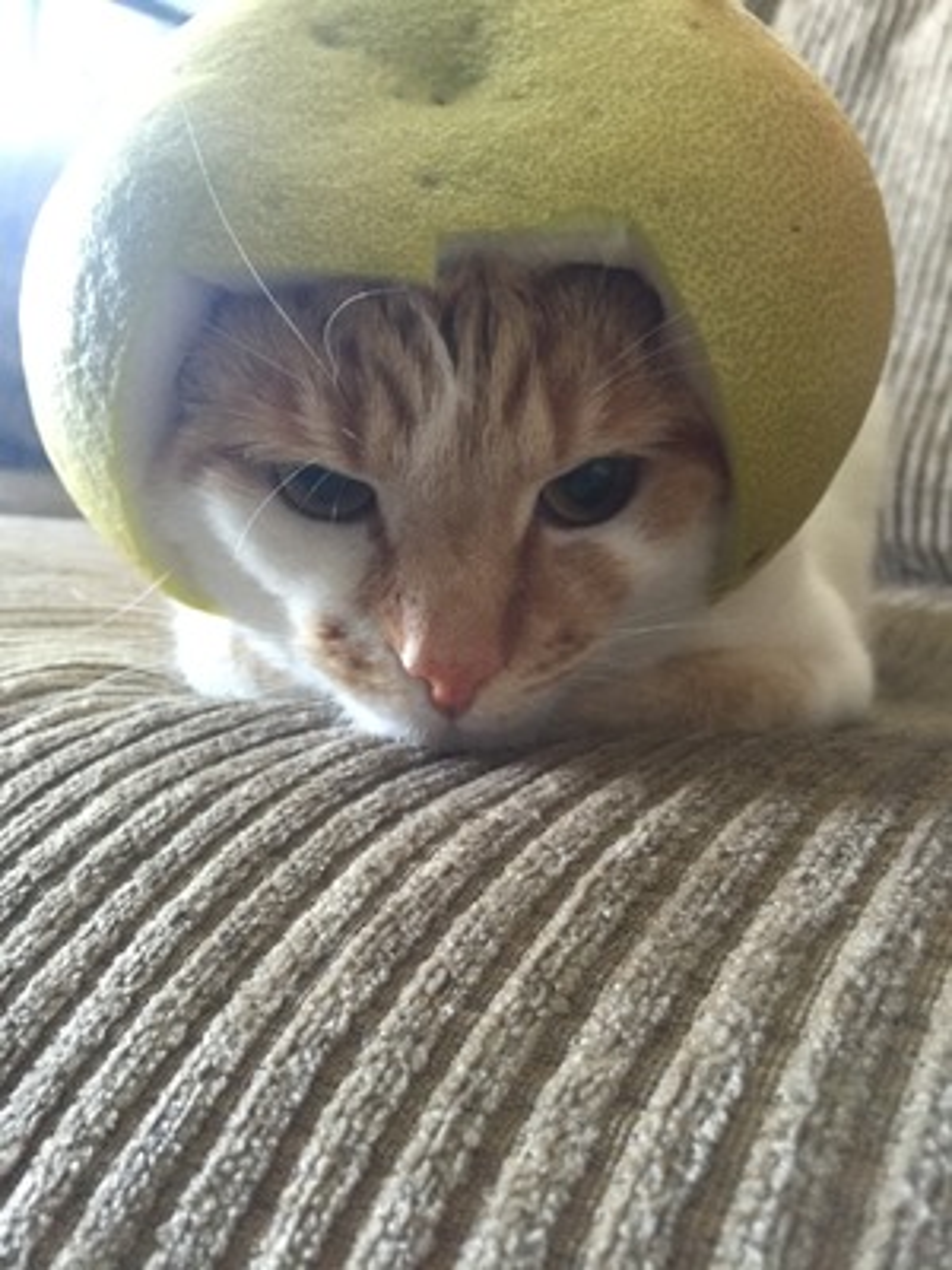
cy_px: 635
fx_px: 1063
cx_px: 476
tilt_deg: -7.3
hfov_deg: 48.2
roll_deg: -4.2
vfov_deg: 61.7
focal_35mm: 29
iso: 250
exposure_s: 1/20
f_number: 2.2
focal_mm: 4.15
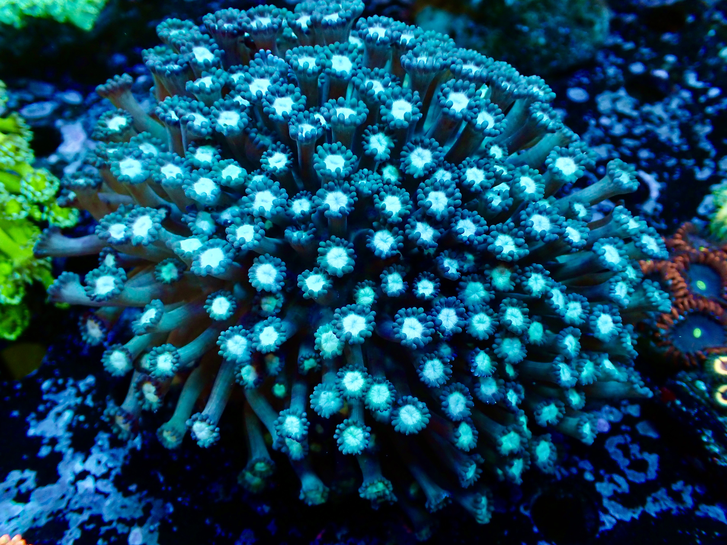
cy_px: 272
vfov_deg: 46.8
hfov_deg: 60.0
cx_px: 364
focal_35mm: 30
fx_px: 630
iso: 200
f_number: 2.3
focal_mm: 5.4
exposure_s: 1/160
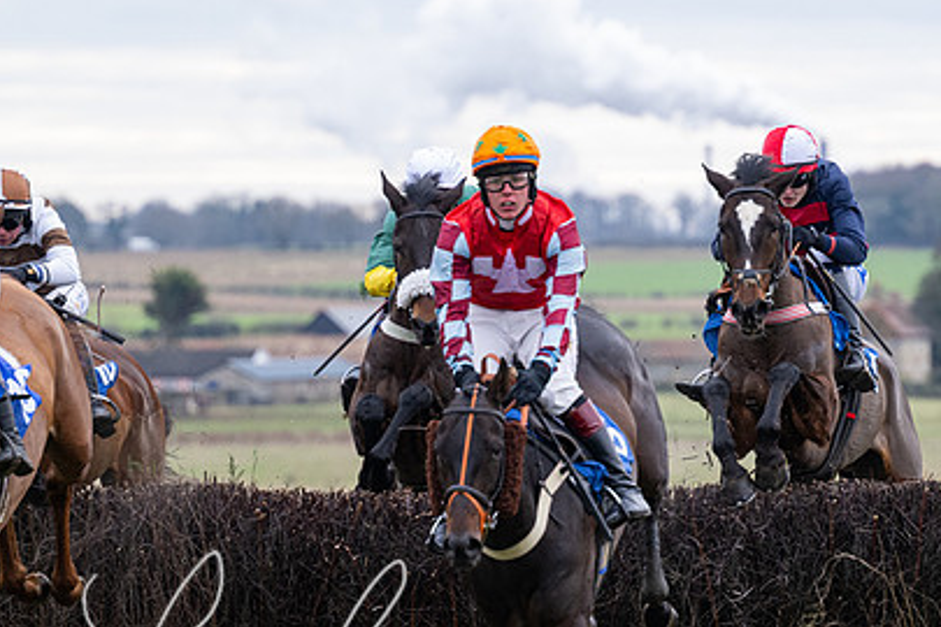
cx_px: 610
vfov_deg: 3.8
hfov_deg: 5.7
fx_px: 9514
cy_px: 470
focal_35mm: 364
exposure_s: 1/1000
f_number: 4
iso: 1000
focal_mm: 190
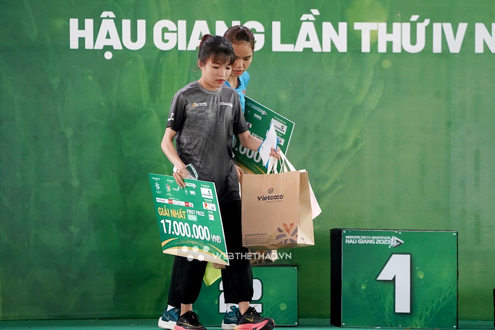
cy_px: 165
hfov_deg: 10.0
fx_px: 2832
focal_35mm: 206
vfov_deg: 6.7
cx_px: 248
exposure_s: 1/500
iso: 6400
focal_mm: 206
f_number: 5.6
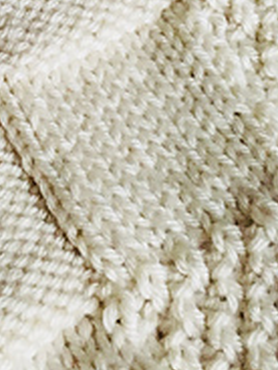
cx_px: -4
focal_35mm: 101
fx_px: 1082
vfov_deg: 18.7
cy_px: -30
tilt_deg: -48.7
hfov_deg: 14.4
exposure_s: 1/25
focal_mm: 4.15
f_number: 2.2
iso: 200
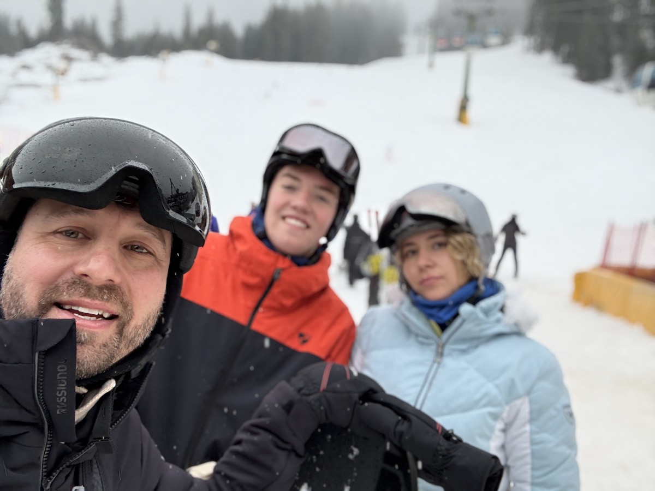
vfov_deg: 46.8
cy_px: 246
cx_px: 328
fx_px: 568
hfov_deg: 60.0
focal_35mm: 30
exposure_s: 1/151
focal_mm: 2.69
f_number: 1.9
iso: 50
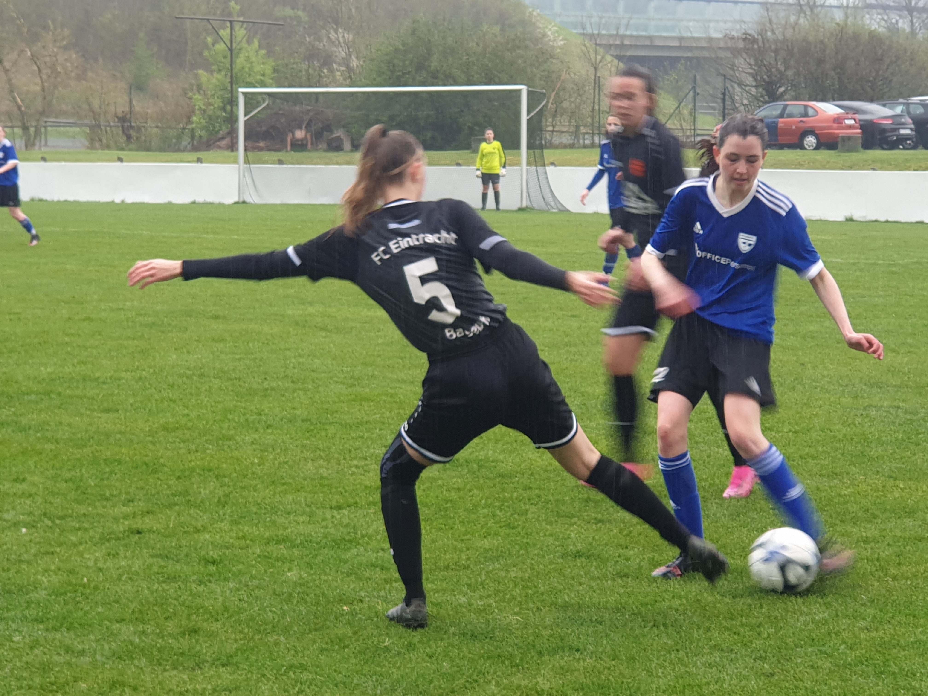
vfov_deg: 28.0
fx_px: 1394
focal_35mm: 52
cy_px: 348
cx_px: 464
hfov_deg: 36.8
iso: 100
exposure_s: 1/50
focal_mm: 6
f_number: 2.4
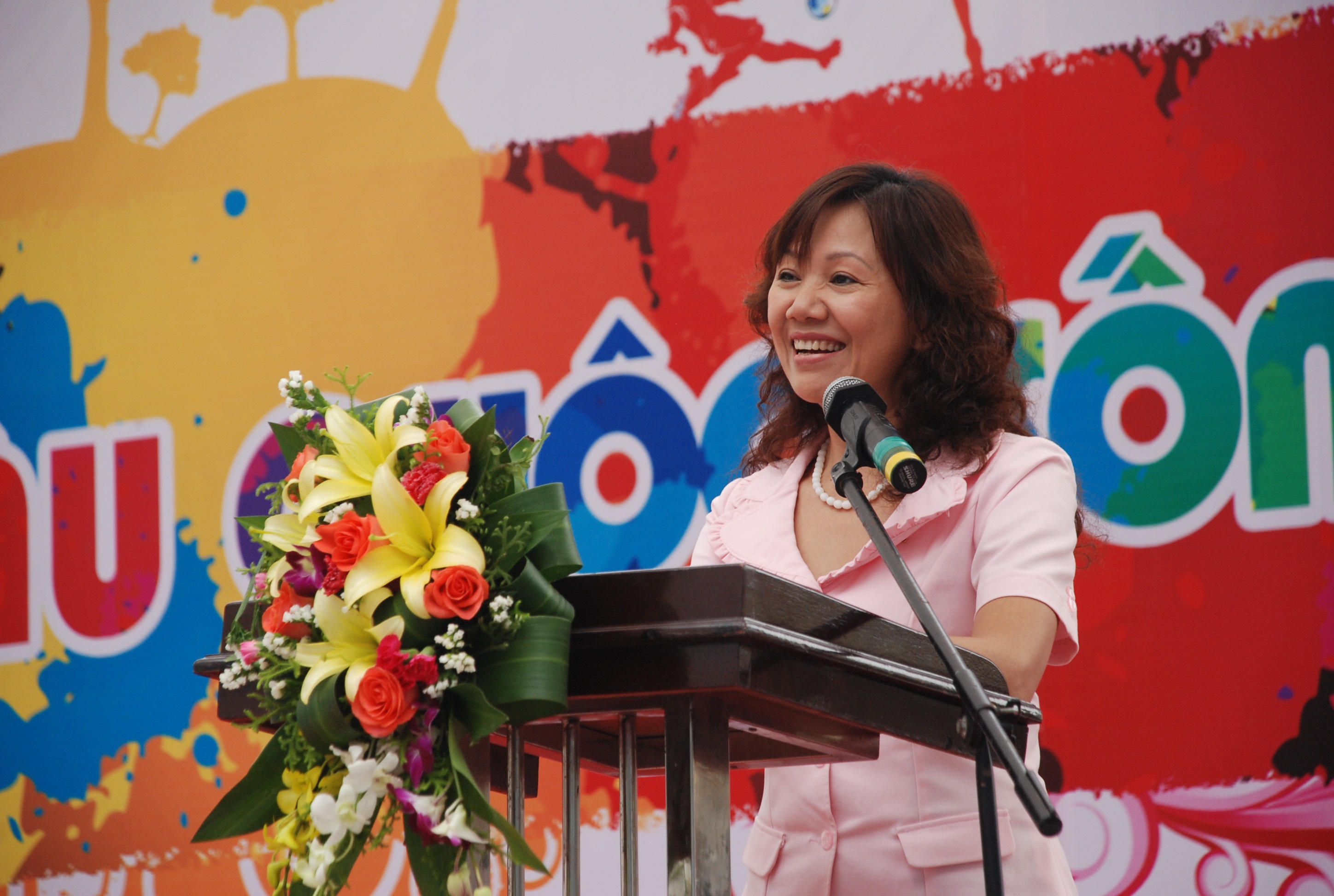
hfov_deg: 11.4
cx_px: 667
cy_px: 448
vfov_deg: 7.7
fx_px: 6684
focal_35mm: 180
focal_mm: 120
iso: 400
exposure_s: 1/250
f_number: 5.6
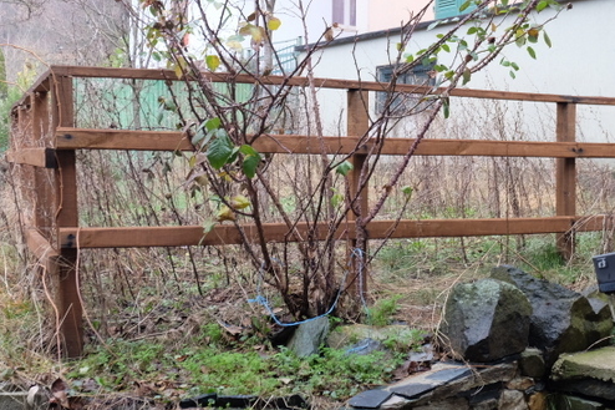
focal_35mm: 47
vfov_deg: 28.6
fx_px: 803
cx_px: 334
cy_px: 187
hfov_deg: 41.9
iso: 400
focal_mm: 19.1
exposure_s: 1/30
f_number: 4
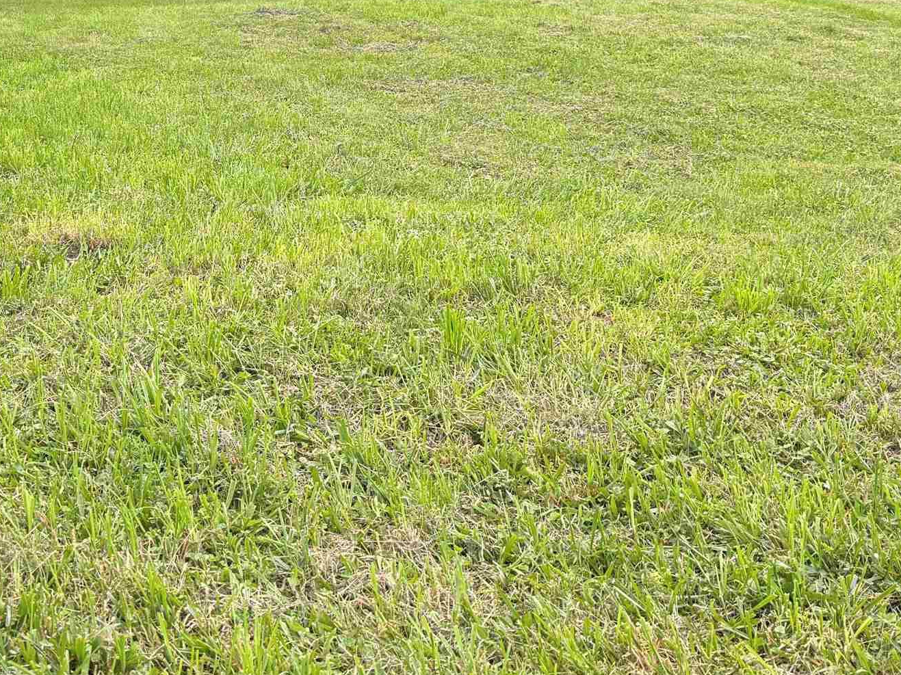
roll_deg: -0.8
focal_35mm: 56
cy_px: 47
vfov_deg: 25.2
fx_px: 1457
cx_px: 298
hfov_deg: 34.0
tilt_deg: +6.6
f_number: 1.78
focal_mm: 6.76
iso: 100
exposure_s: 1/294
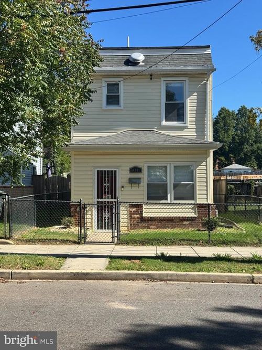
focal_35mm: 48
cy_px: 175
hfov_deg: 30.3
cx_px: 131
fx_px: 485
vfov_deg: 39.7
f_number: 1.78
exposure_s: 1/3096
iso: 64
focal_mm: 6.76
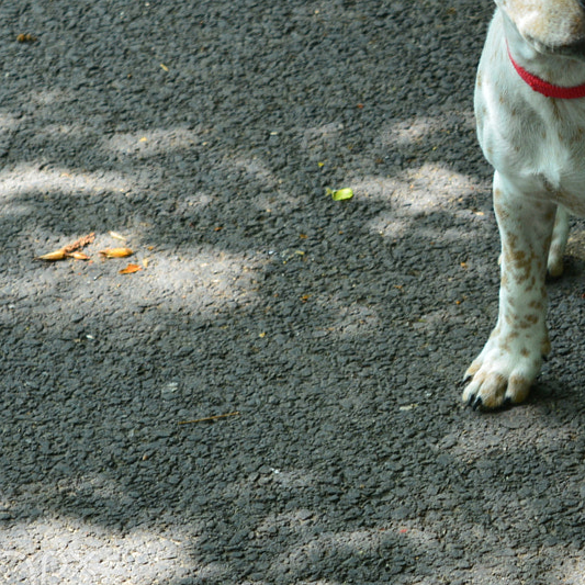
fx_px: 4020
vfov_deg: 8.3
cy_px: 135
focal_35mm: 210
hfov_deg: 8.2
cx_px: 701
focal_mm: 55
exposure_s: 1/80
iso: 400
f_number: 5.6
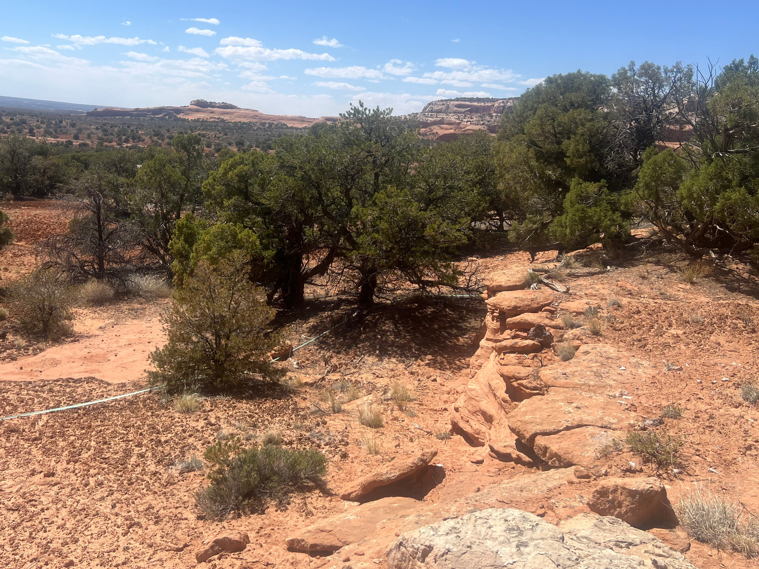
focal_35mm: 33
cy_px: 229
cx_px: 330
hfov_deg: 55.2
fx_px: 723
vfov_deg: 42.7
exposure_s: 1/5587
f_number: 1.5
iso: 50
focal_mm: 5.7
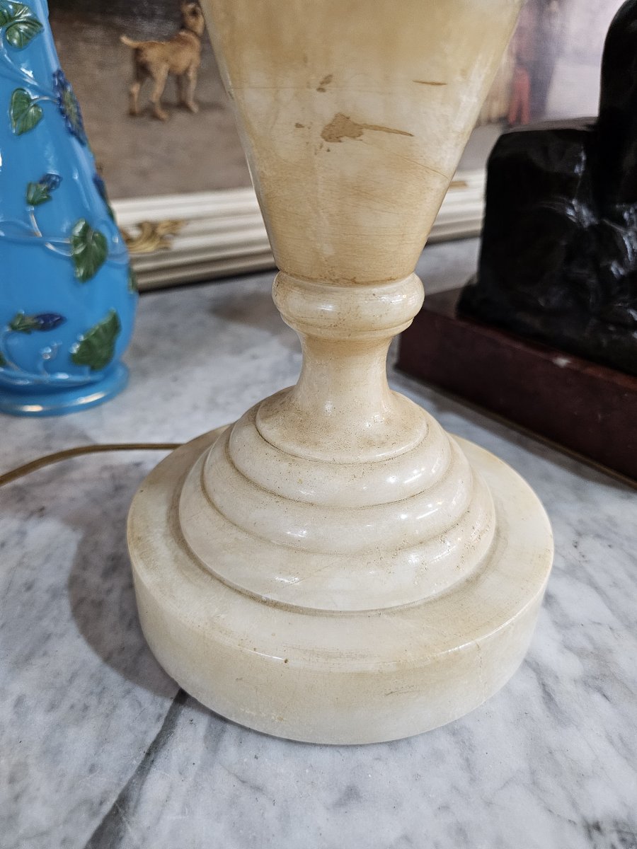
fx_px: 564
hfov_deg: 58.9
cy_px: 424
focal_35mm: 23
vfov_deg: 73.9
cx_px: 318
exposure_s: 1/100
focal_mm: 6.3
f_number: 1.7
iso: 500
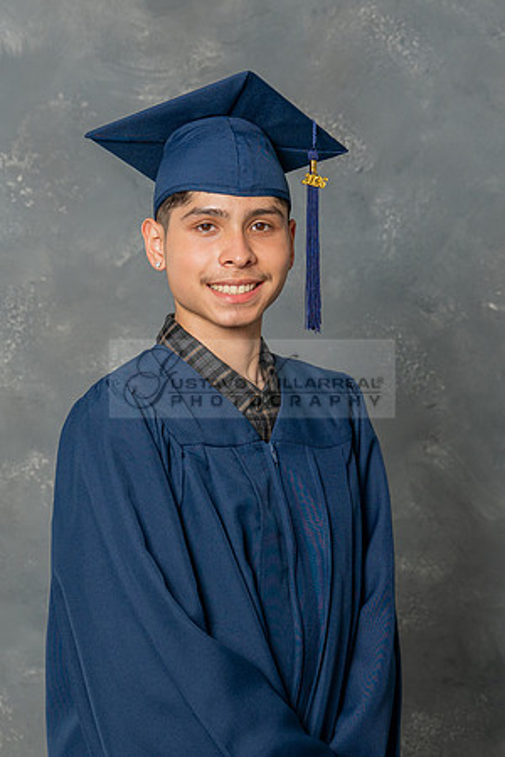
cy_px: 479
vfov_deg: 19.3
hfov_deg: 13.0
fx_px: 2223
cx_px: 273
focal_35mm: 106
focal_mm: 48
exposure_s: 1/200
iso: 200
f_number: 4
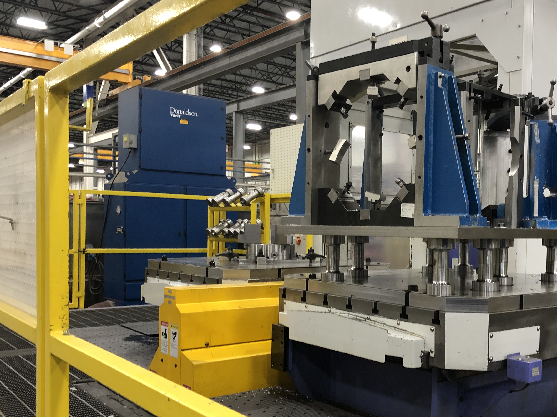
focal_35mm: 39
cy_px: 255
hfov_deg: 47.1
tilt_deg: -2.2
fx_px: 628
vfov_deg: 36.6
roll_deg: -2.0
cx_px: 368
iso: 50
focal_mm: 3.99
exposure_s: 1/15
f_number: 1.8
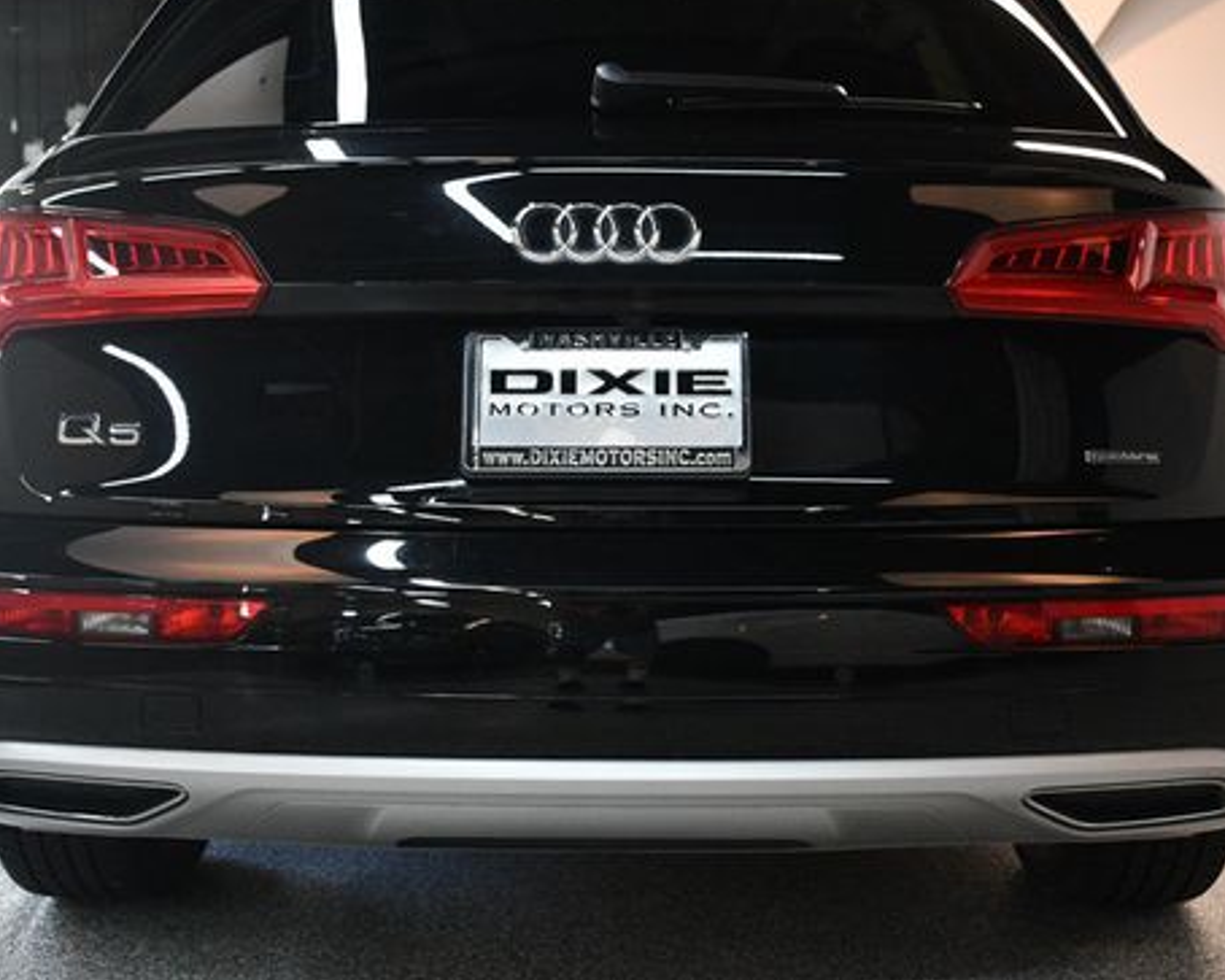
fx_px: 1631
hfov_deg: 41.2
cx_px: 602
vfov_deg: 33.4
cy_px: 408
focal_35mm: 45
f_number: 3.8
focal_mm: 23
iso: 1800
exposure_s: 1/125
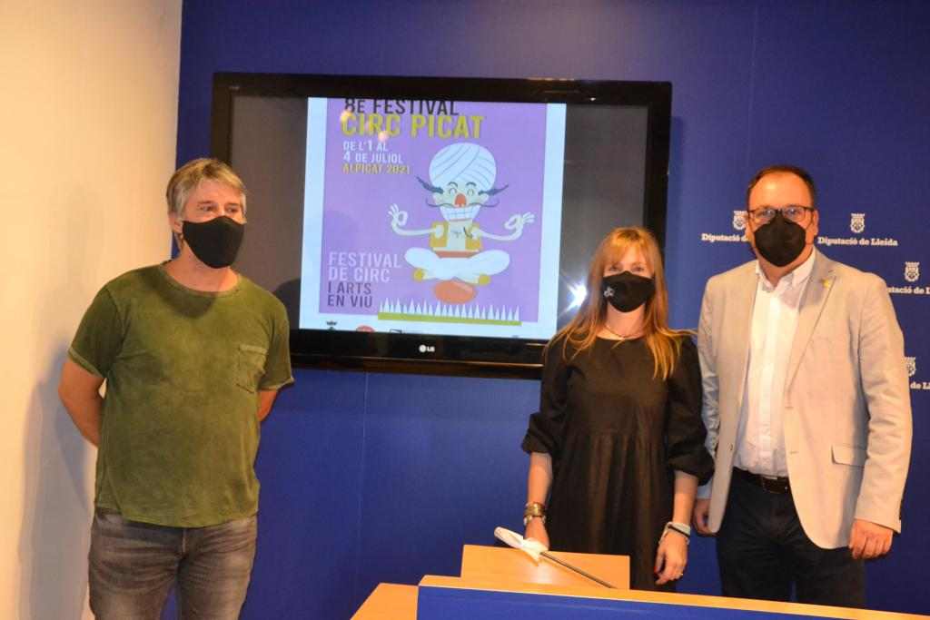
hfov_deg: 41.1
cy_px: 310
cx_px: 465
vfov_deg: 28.1
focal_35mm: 48
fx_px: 1240
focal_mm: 32
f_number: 4.2
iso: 3200
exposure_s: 1/60
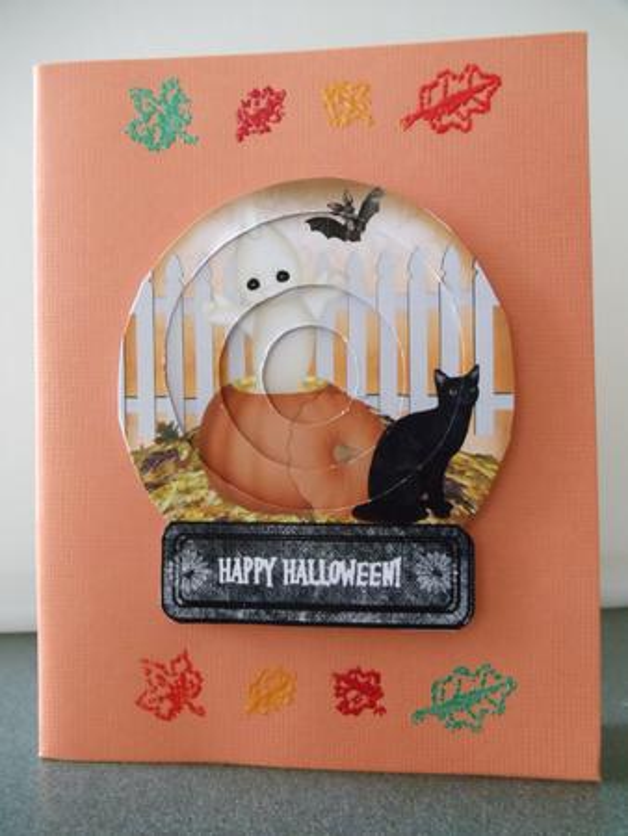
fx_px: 1063
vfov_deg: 42.9
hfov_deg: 32.9
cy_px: 418
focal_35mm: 44
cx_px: 314
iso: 800
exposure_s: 1/60
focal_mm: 6
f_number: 3.5
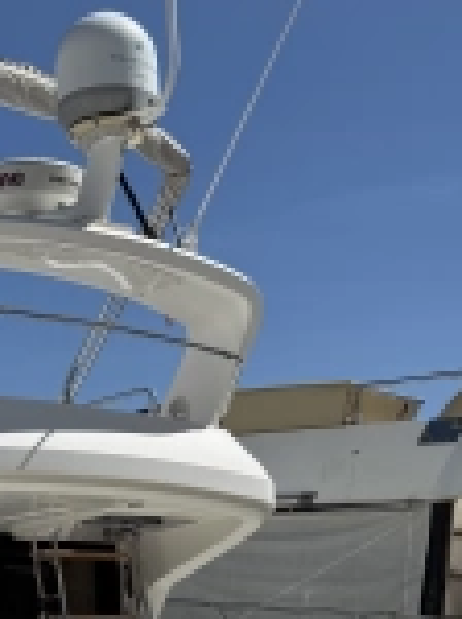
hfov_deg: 18.9
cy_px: 528
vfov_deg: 24.8
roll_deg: -2.8
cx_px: 82
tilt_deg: +4.0
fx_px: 1374
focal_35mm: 77
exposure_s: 1/10309
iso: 80
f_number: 1.78
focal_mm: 6.76
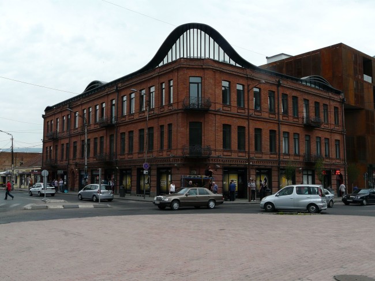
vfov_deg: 40.7
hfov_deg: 52.6
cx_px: 188
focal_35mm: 35
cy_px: 140
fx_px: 379
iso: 100
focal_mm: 5.8
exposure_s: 1/200
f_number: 4.5
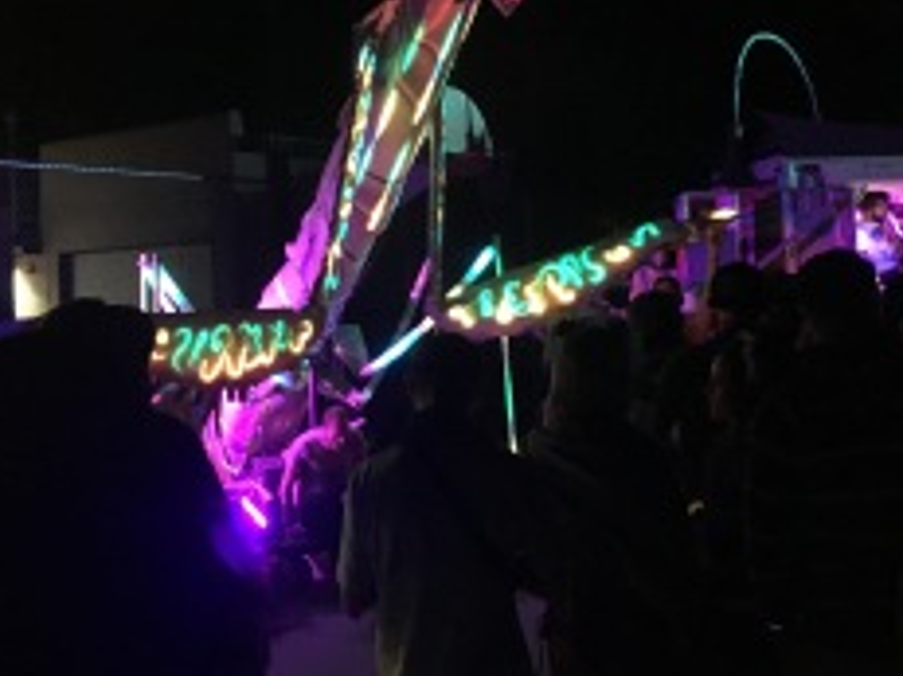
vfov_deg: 31.2
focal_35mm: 46
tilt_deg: +4.1
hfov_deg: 41.2
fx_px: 1199
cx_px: 407
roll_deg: +2.6
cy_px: 211
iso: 320
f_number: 2.2
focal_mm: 4.15
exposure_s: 1/15
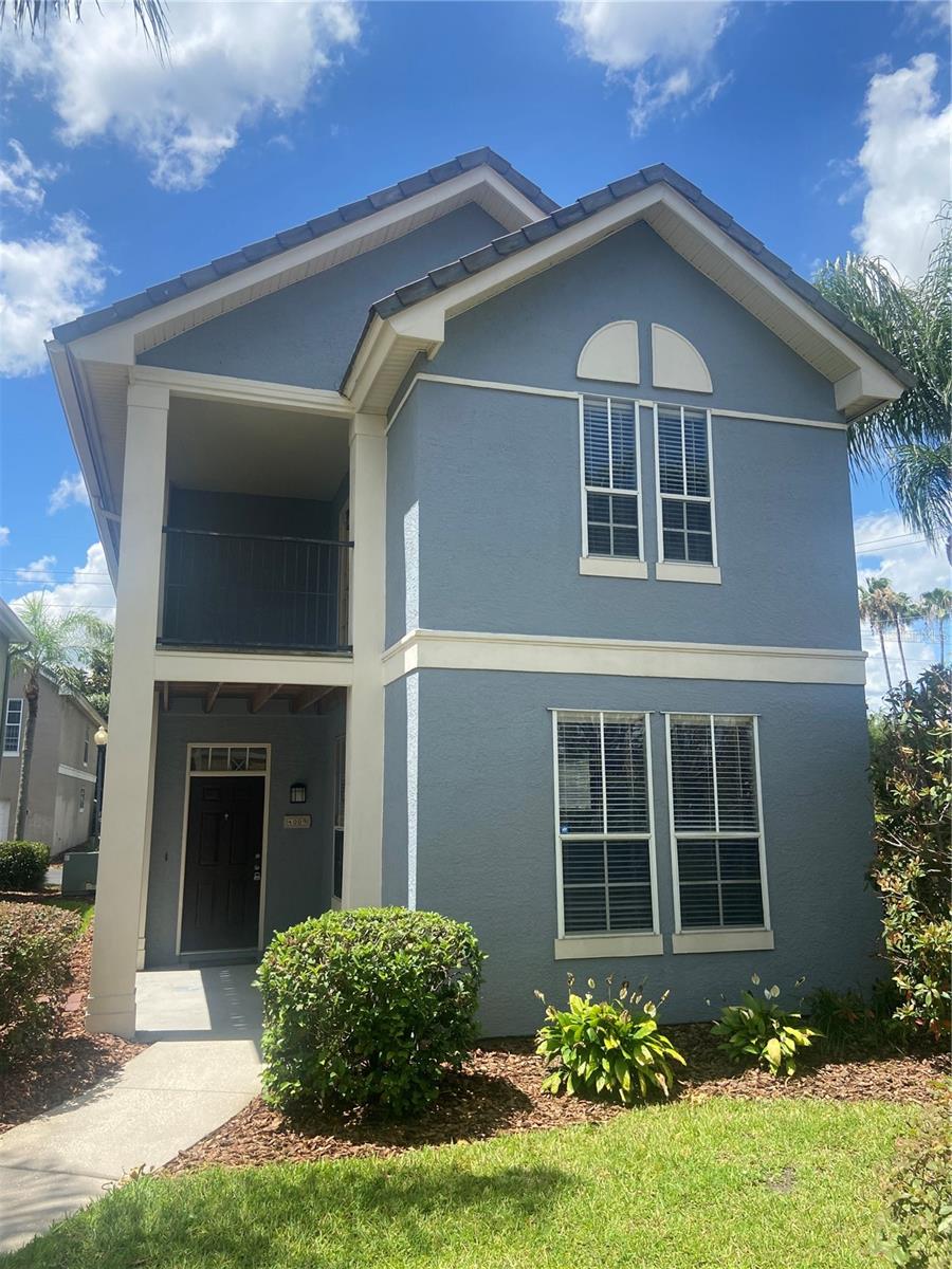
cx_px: 476
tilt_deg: +11.4
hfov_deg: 53.1
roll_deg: +0.6
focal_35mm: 26
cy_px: 634
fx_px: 953
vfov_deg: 67.3
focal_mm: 4.25
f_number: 1.8
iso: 32
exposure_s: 1/1565
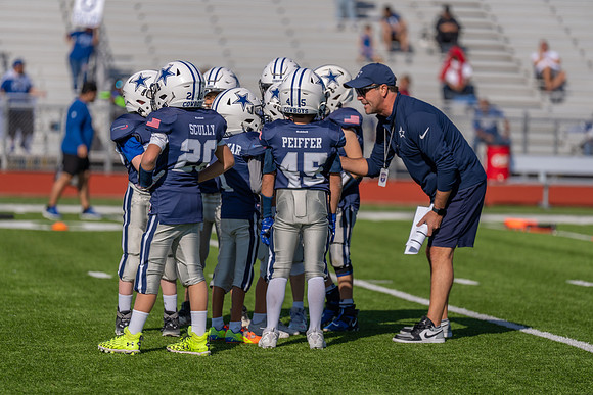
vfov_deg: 6.9
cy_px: 198
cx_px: 296
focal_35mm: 200
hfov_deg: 10.3
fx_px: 3295
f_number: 3.2
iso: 160
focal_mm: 200
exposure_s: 1/4000
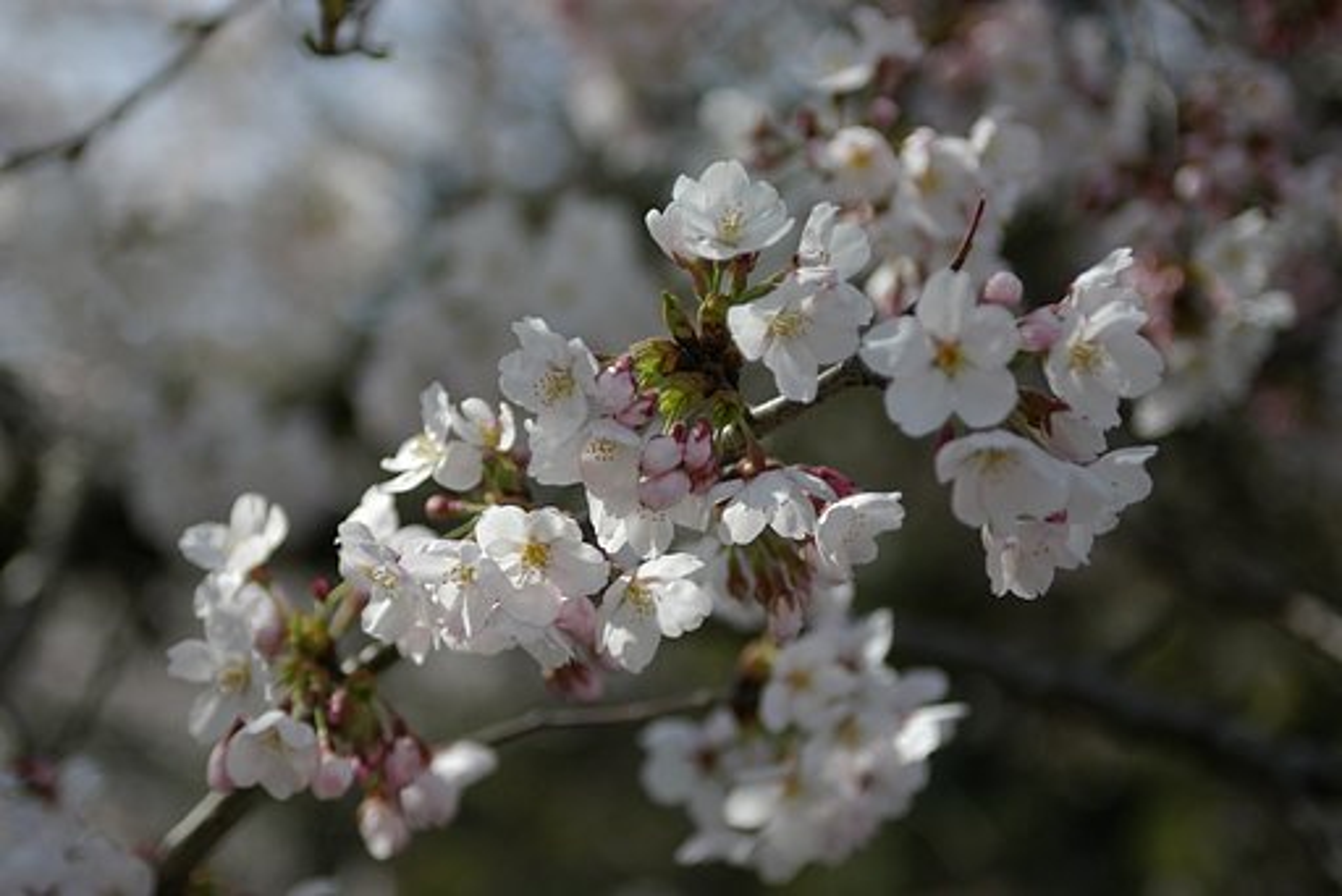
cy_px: 448
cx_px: 671
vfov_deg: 18.2
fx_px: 2797
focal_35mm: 75
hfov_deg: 27.0
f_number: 2.8
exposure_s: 1/4000
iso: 200
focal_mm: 50
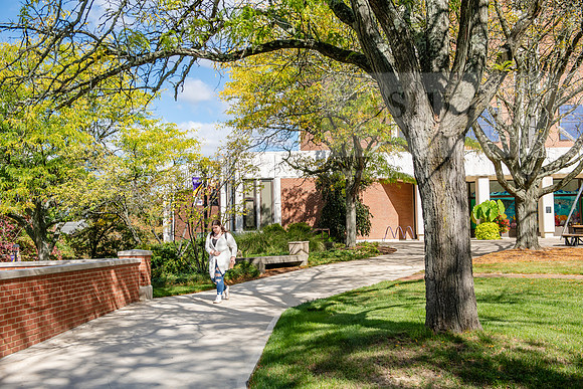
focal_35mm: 44
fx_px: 713
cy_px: 194
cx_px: 292
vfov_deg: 30.5
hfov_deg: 44.5
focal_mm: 44
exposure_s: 1/500
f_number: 4.5
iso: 125
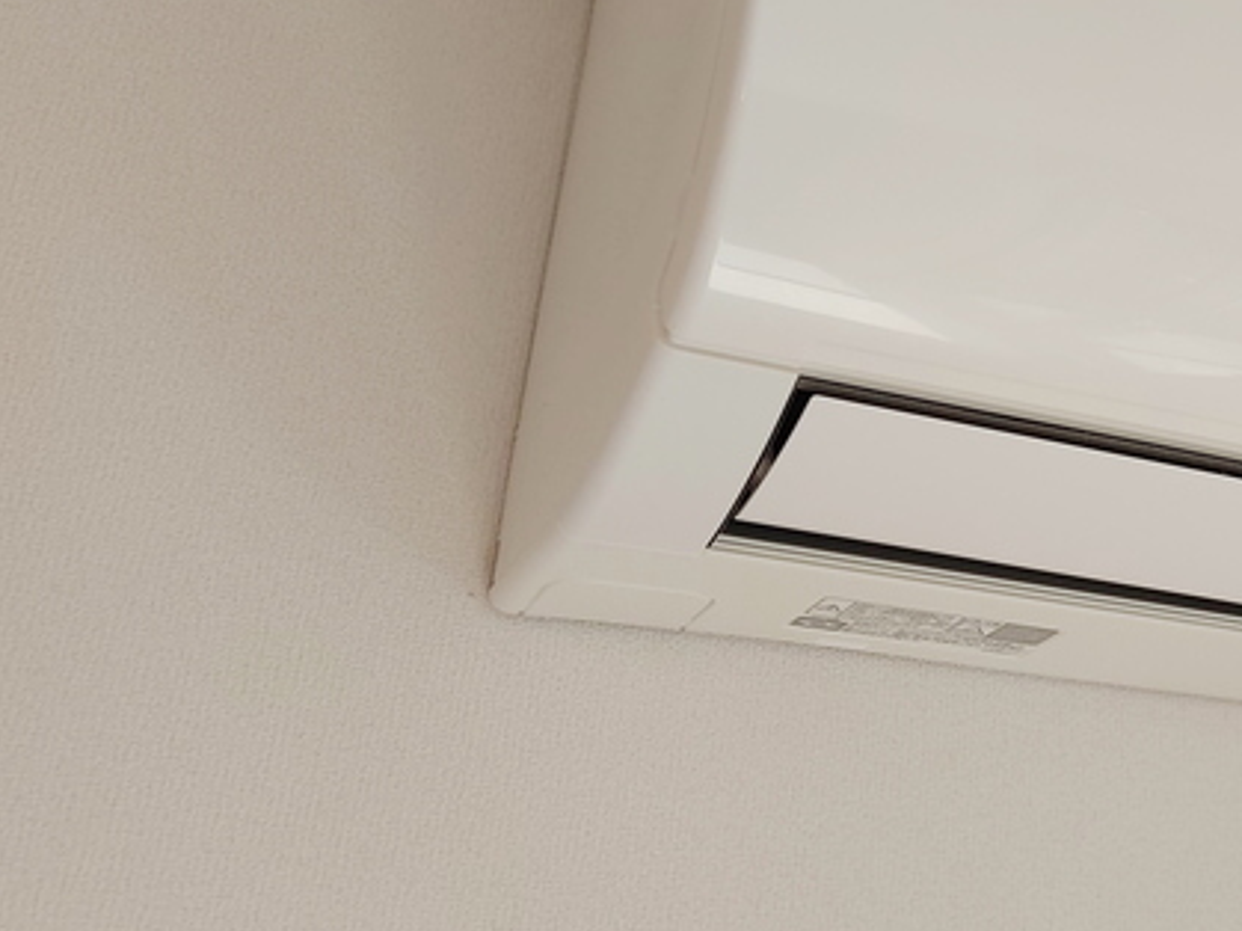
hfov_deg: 30.8
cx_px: 1396
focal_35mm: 55
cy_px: 279
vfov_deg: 26.3
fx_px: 1973
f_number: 1.8
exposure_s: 1/120
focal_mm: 5.23
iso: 32
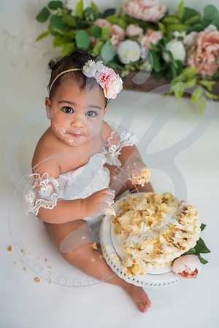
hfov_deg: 27.0
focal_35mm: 50
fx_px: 456
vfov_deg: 39.6
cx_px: 110
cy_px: 164
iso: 100
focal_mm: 50
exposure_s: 1/200
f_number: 2.8
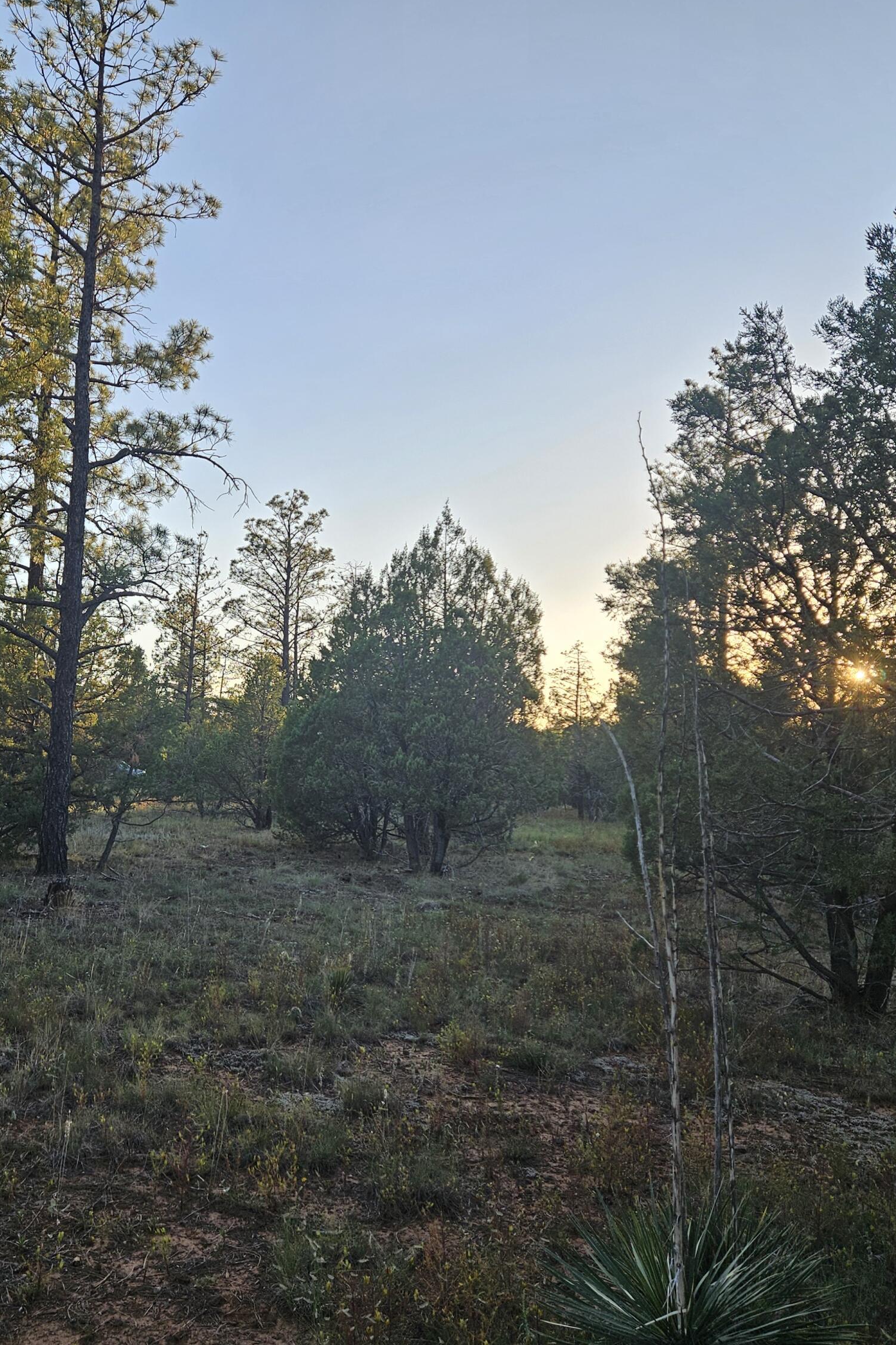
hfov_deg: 40.6
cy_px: 672
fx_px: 1195
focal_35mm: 32
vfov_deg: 58.7
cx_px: 294
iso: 25
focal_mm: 5.4
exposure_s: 1/333
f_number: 1.8
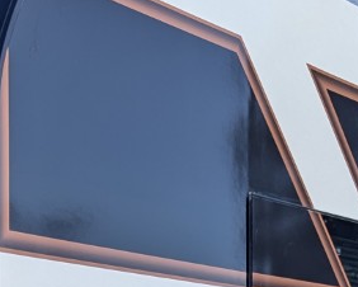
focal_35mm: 116
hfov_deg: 16.5
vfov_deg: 12.4
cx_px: 133
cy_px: 483
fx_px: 1230
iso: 48
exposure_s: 1/1984
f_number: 1.85
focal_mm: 6.81
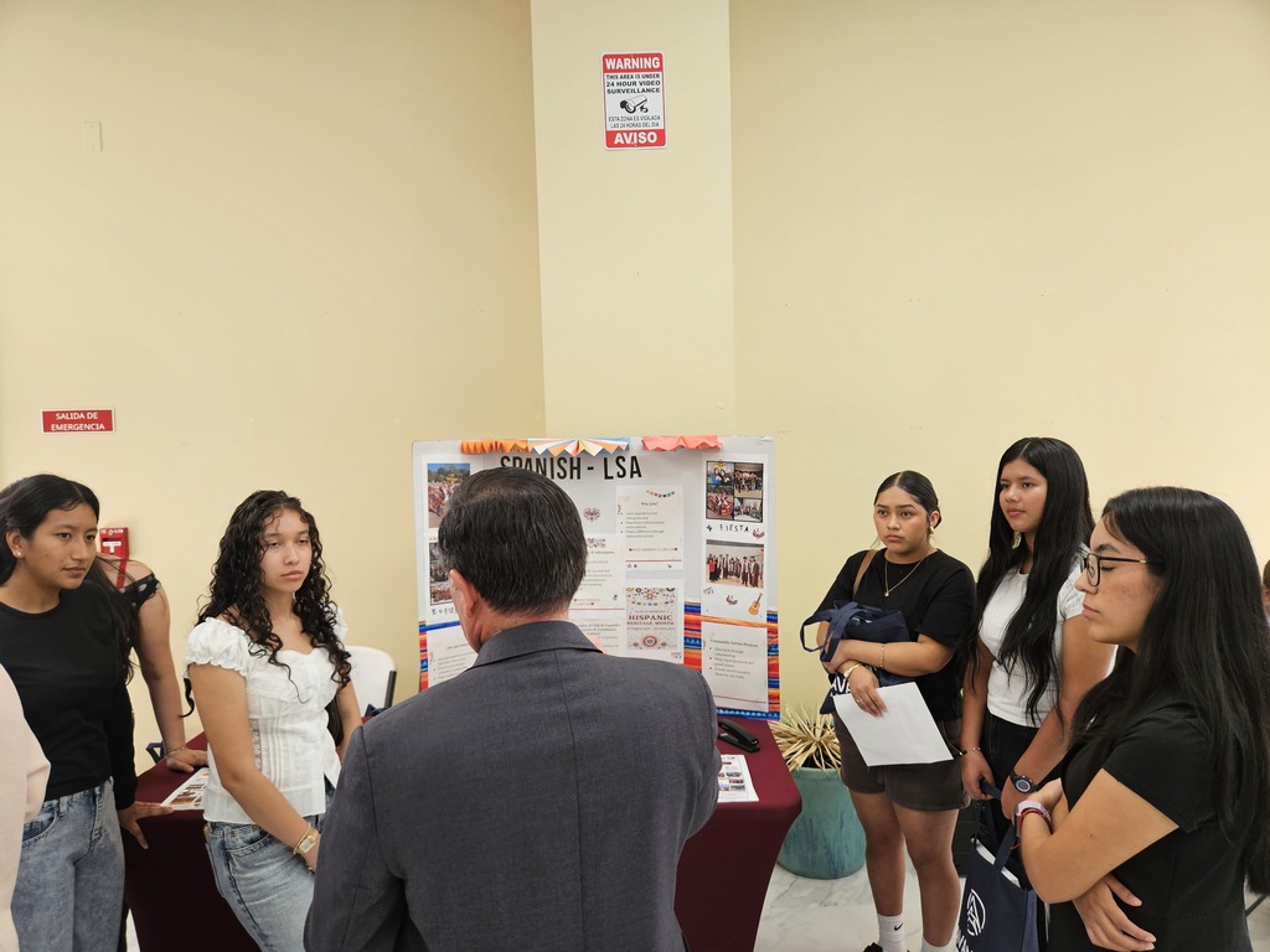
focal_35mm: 23
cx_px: 635
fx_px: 844
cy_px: 476
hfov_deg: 73.9
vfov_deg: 58.9
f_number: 1.8
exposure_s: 1/120
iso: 100
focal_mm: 5.4
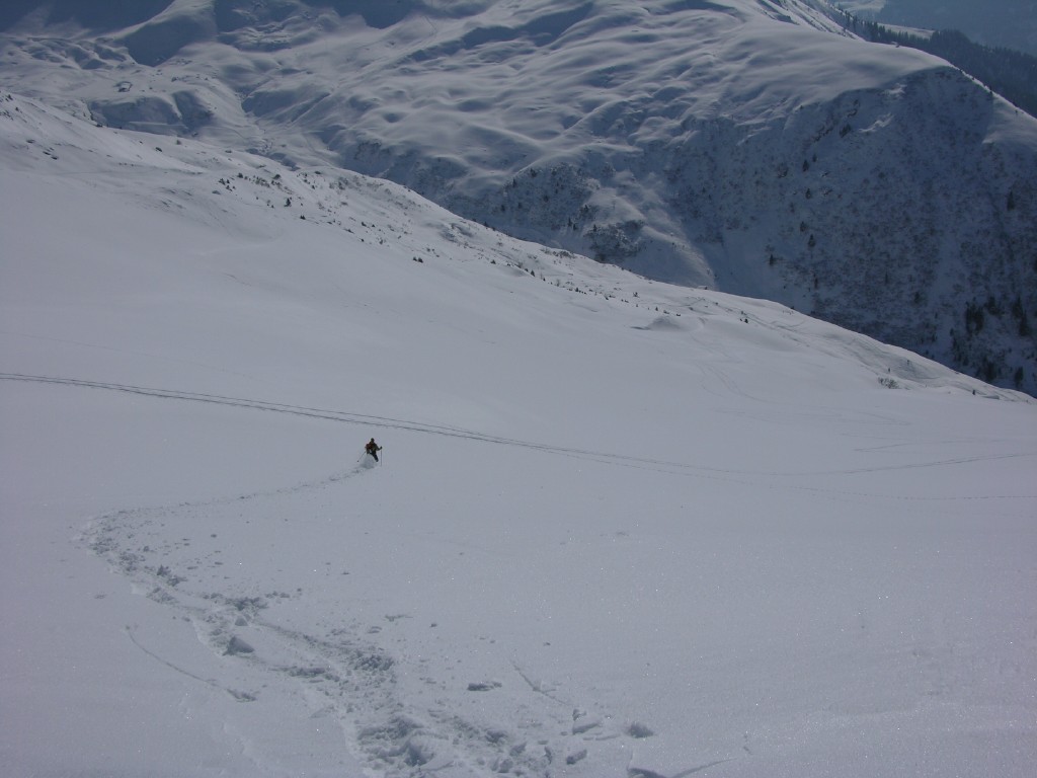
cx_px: 518
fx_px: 1049
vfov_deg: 40.7
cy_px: 389
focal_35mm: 35
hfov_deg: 52.6
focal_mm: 8.9
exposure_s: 1/933
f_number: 8
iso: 50
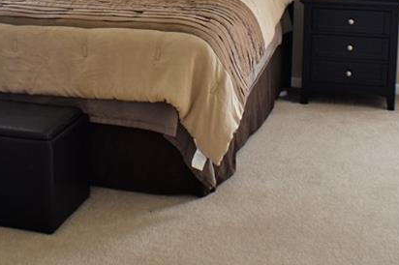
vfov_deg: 13.8
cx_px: 180
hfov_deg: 21.0
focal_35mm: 97
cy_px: -32
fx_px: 1074
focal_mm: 26
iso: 100
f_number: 4
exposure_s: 1/6
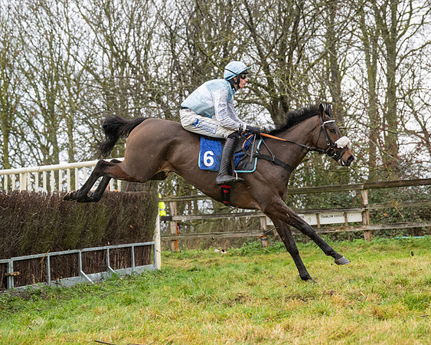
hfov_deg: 24.2
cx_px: 223
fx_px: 1005
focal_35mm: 79
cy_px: 172
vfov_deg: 19.4
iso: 800
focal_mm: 70
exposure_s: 1/1250
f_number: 4
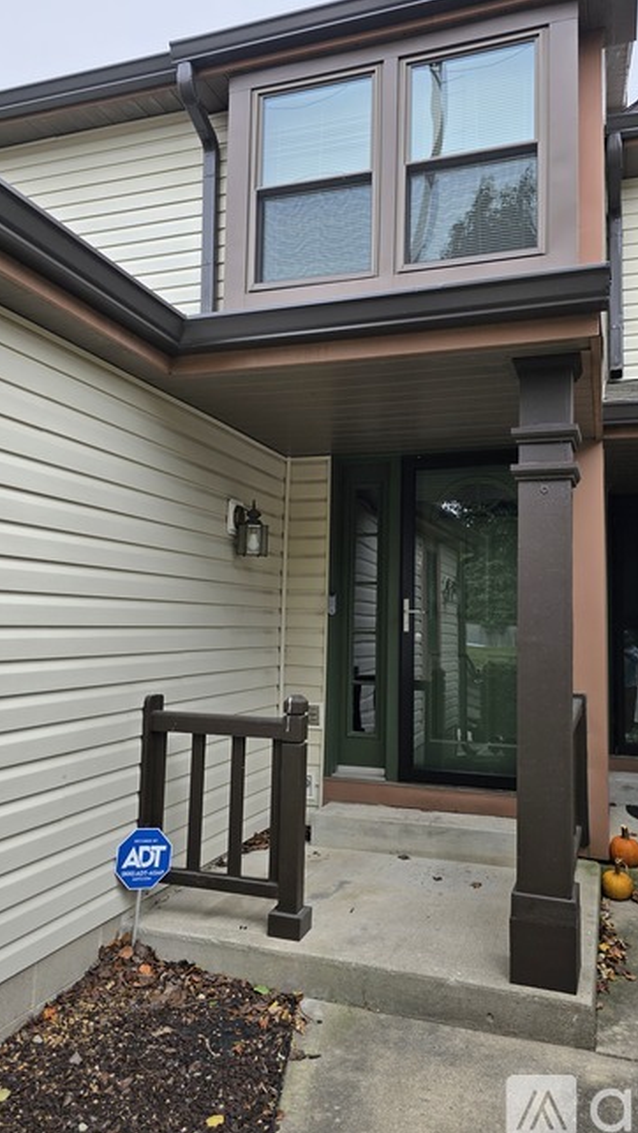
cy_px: 558
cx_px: 351
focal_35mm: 26
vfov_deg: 71.9
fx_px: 781
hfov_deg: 44.4
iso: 12
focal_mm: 6.3
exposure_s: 1/180
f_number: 1.7
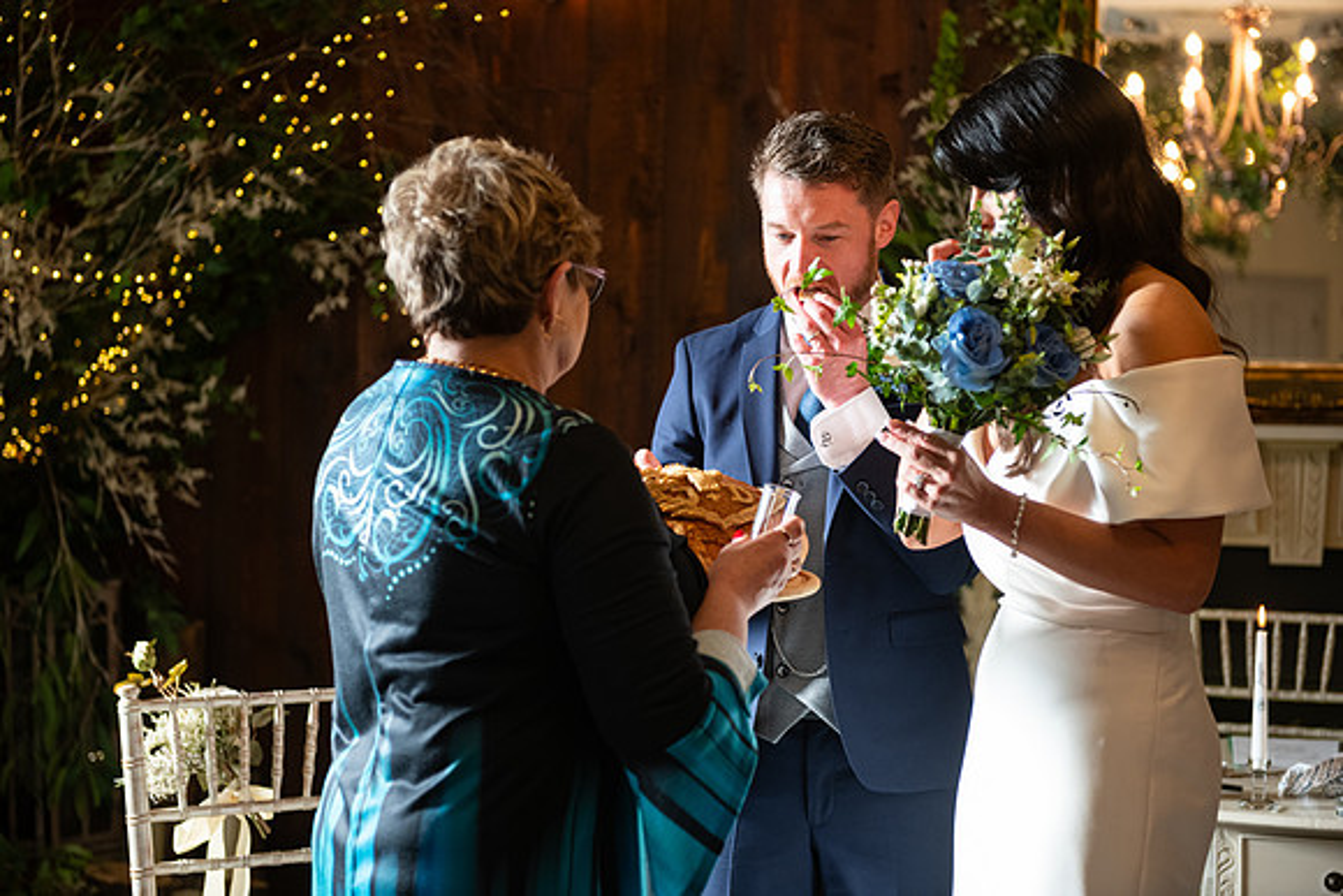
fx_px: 2612
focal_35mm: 70
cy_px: 448
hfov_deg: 28.8
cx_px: 672
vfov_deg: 19.5
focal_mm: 70
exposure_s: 1/160
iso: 800
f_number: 3.5
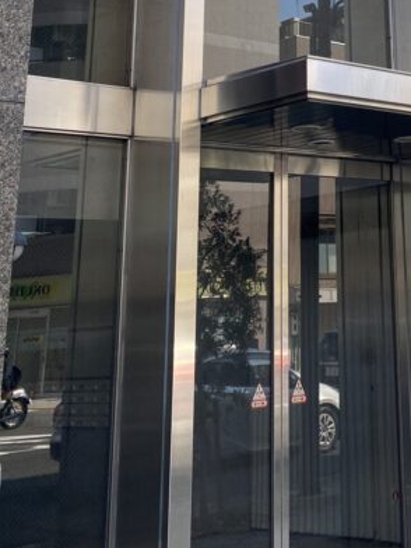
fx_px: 1076
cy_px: -110
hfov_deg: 20.6
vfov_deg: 25.6
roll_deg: +3.5
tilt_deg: +23.2
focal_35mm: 68
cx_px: 447
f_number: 1.8
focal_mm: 4.25
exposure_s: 1/698
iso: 32
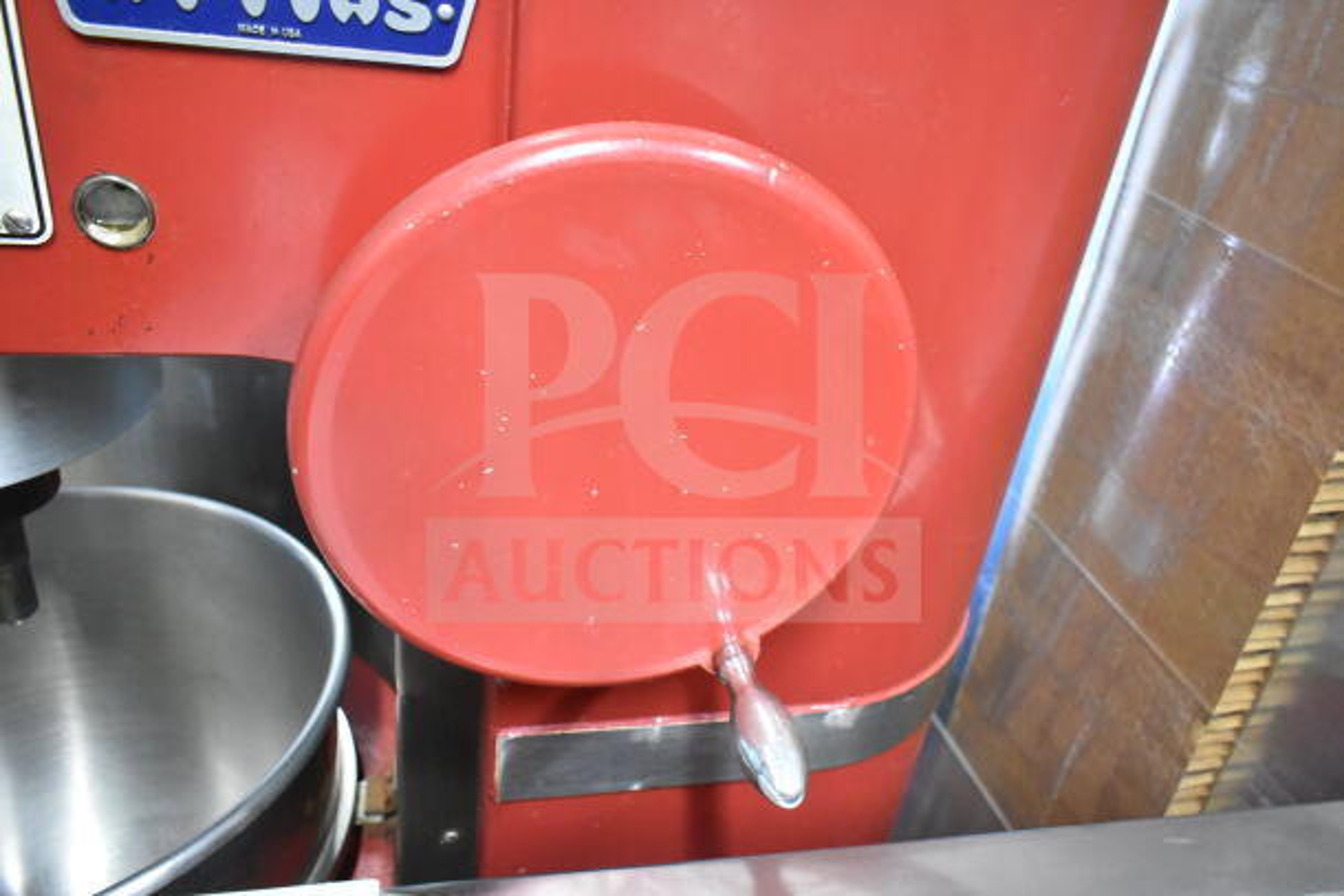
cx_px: 672
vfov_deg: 48.0
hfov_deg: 67.4
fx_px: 1008
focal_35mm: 27
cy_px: 448
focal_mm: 18
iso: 5000
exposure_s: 1/30
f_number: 3.5
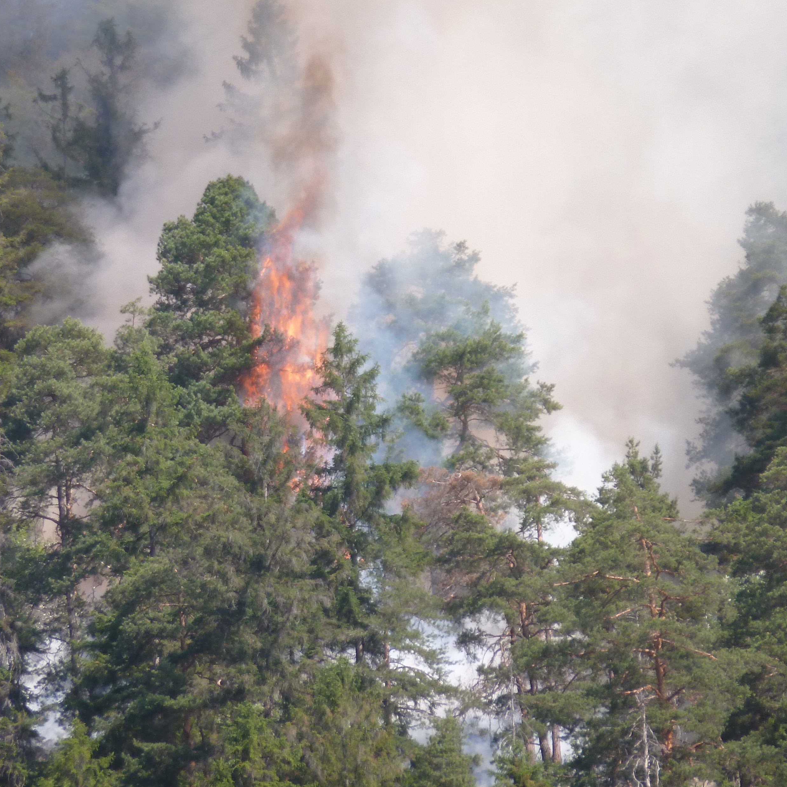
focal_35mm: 470
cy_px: 394
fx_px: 12089
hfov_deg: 3.7
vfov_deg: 3.7
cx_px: 420
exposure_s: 1/125
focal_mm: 68.8
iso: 100
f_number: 5.9
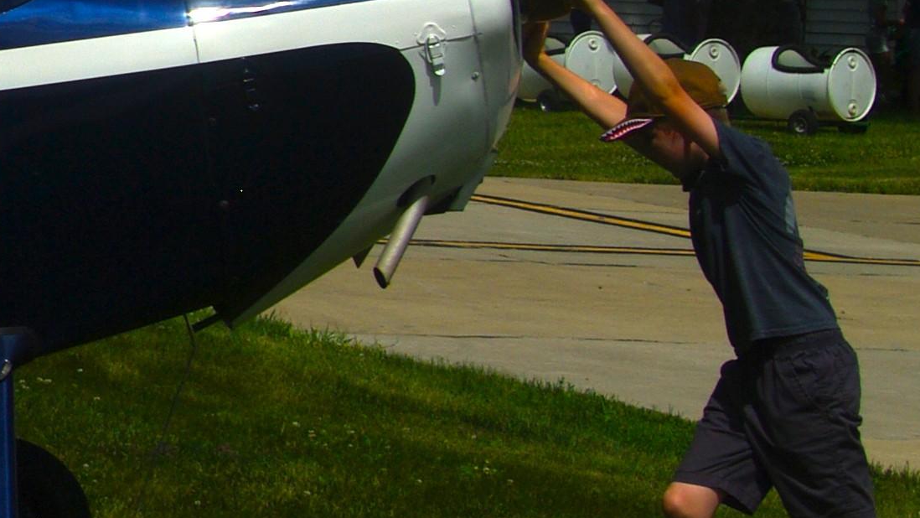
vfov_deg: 6.4
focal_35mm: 187
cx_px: -990
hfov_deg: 10.5
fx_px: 4562
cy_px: -176
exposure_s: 1/1000
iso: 100
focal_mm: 28
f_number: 9.5
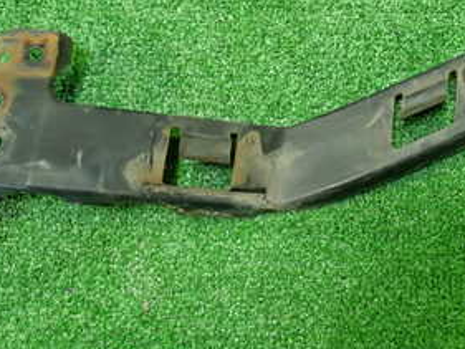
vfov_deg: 22.7
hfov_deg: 30.0
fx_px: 860
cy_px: 78
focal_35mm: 64
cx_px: 314
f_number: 2.3
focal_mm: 5.4
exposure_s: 1/30
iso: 320
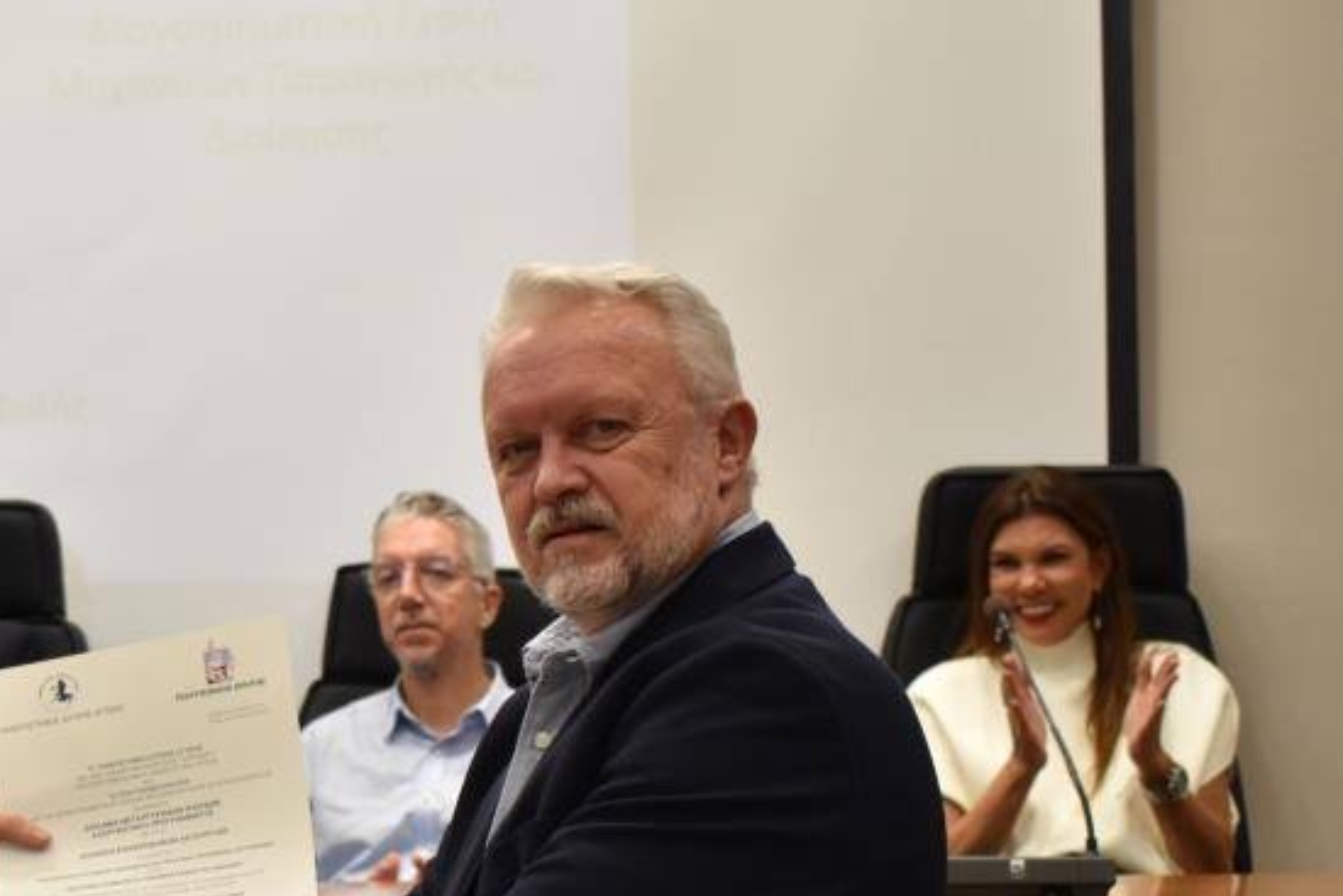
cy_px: 638
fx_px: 3020
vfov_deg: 16.8
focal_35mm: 81
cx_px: 147
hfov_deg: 24.4
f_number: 4.2
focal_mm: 29
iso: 800
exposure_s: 1/125
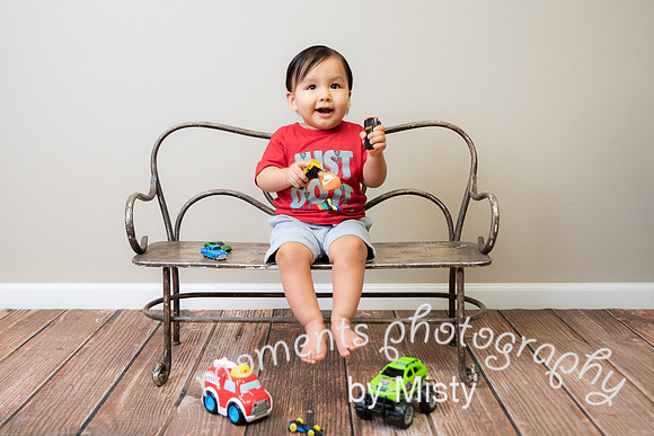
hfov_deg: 44.2
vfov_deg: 30.3
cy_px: 195
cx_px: 328
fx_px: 805
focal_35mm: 44
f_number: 3.2
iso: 800
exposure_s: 1/125
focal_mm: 38
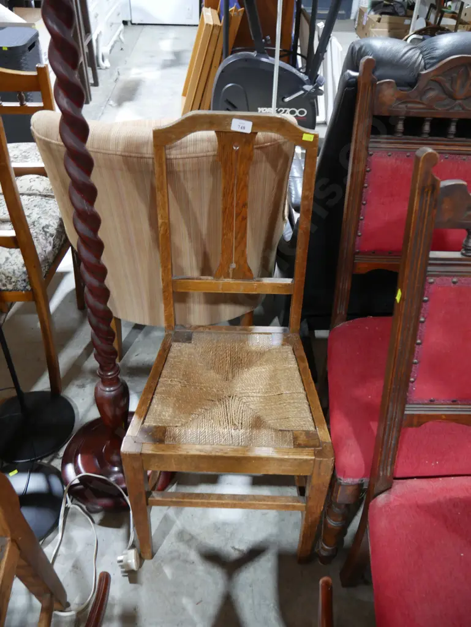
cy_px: 314
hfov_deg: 49.8
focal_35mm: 28
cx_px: 236
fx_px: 508
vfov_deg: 63.4
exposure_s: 1/60
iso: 1000
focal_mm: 14
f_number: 3.5
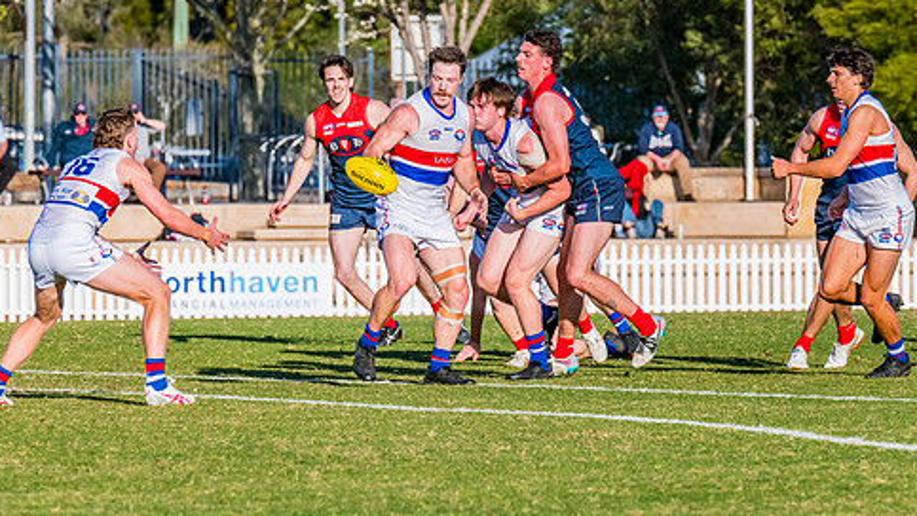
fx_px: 12307
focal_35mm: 506
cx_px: 463
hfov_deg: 4.3
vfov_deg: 2.4
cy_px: 239
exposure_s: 1/1600
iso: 800
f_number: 11
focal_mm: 380
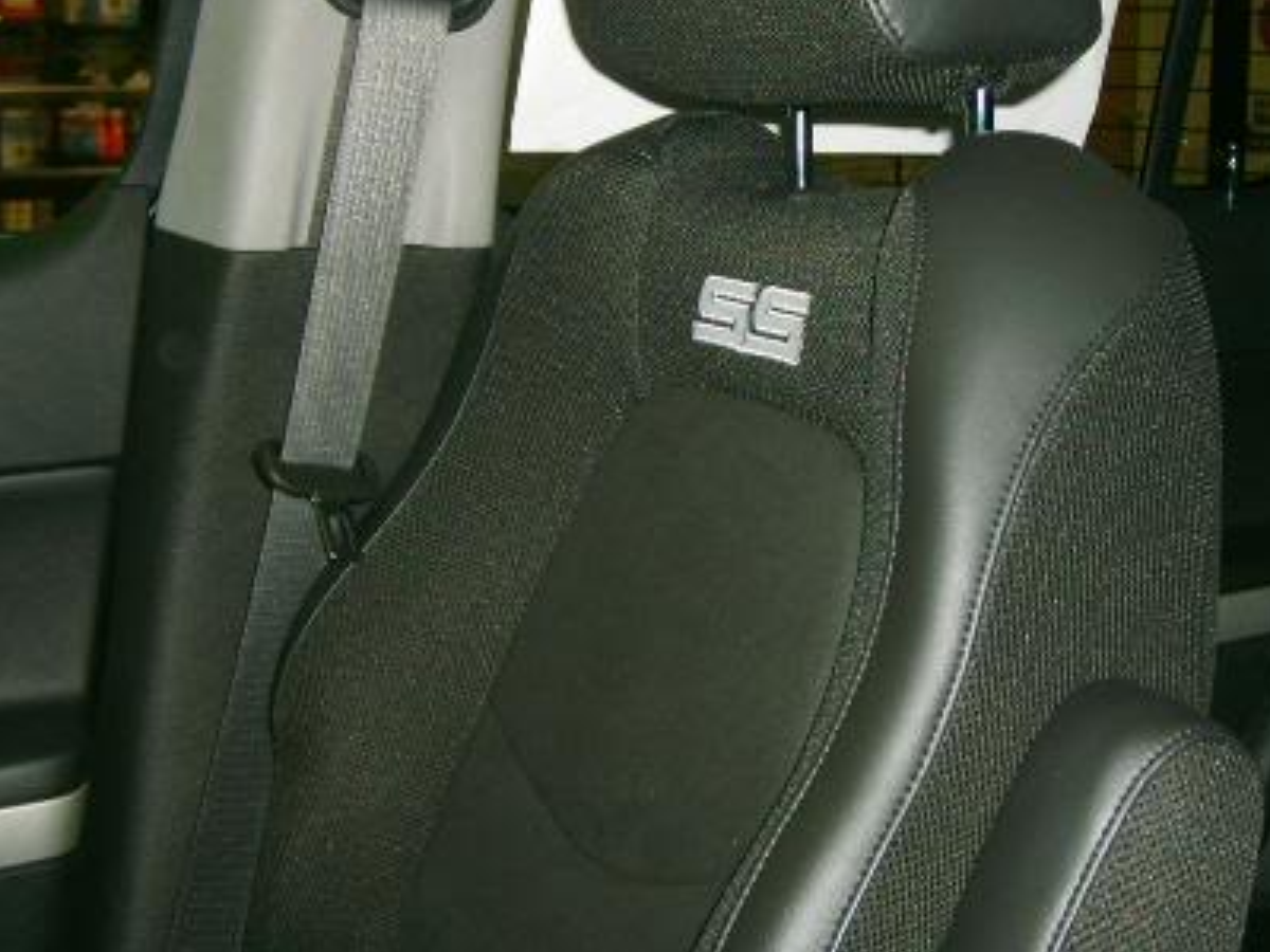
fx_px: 2055
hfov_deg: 34.2
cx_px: 756
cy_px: 349
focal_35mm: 56
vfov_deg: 26.0
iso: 100
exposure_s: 1/30
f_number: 2.8
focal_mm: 5.8
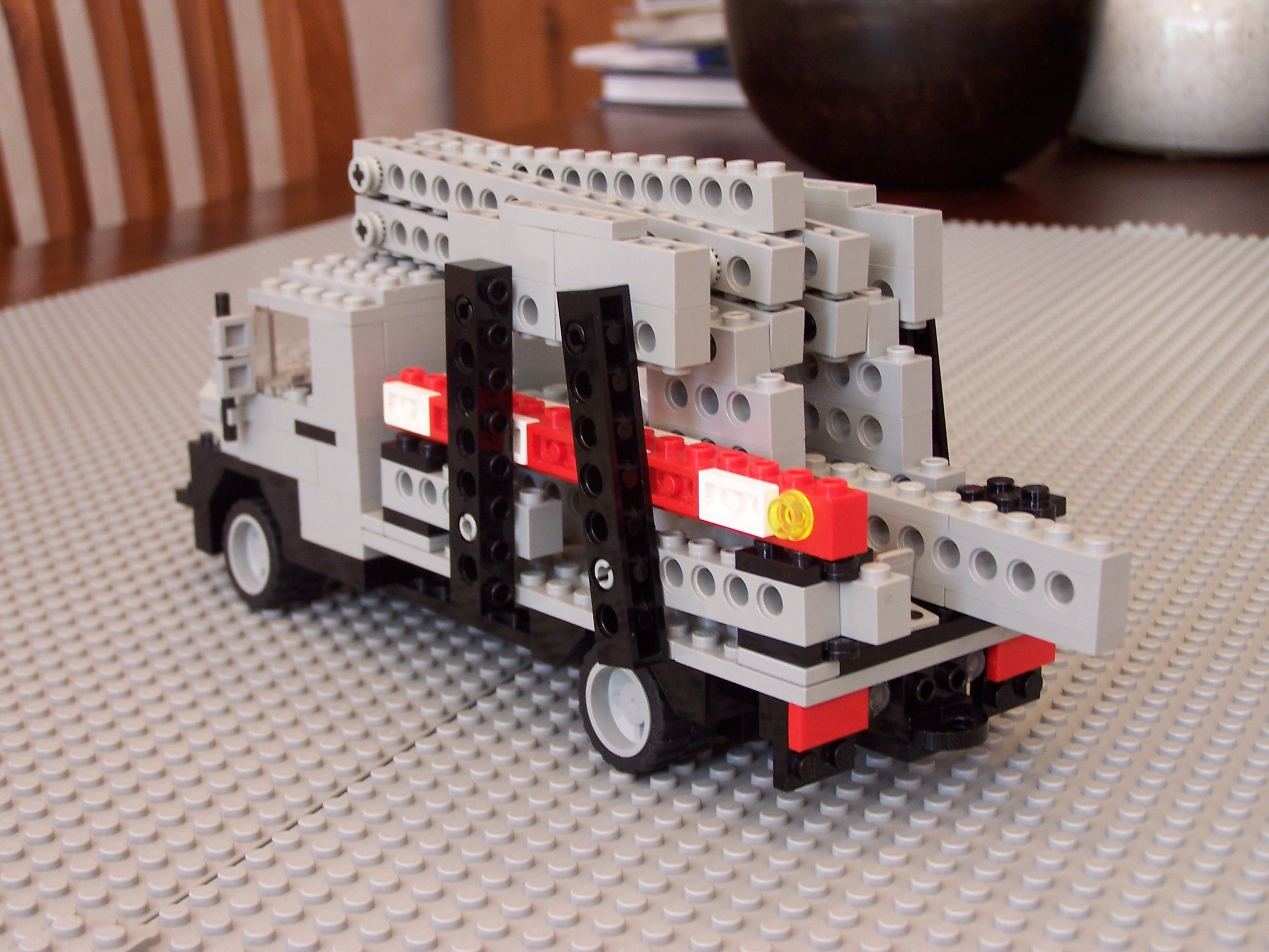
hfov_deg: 30.3
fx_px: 2346
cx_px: 634
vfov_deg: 22.9
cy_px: 476
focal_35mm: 64
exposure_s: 1/45
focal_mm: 10.7
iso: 100
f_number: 3.2
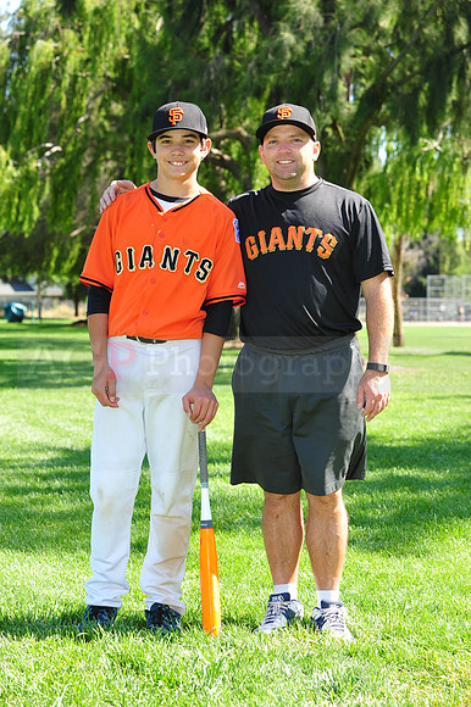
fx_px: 1690
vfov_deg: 23.7
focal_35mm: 86
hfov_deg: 15.9
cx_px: 236
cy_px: 354
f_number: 7.1
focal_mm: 86
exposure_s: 1/160
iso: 200
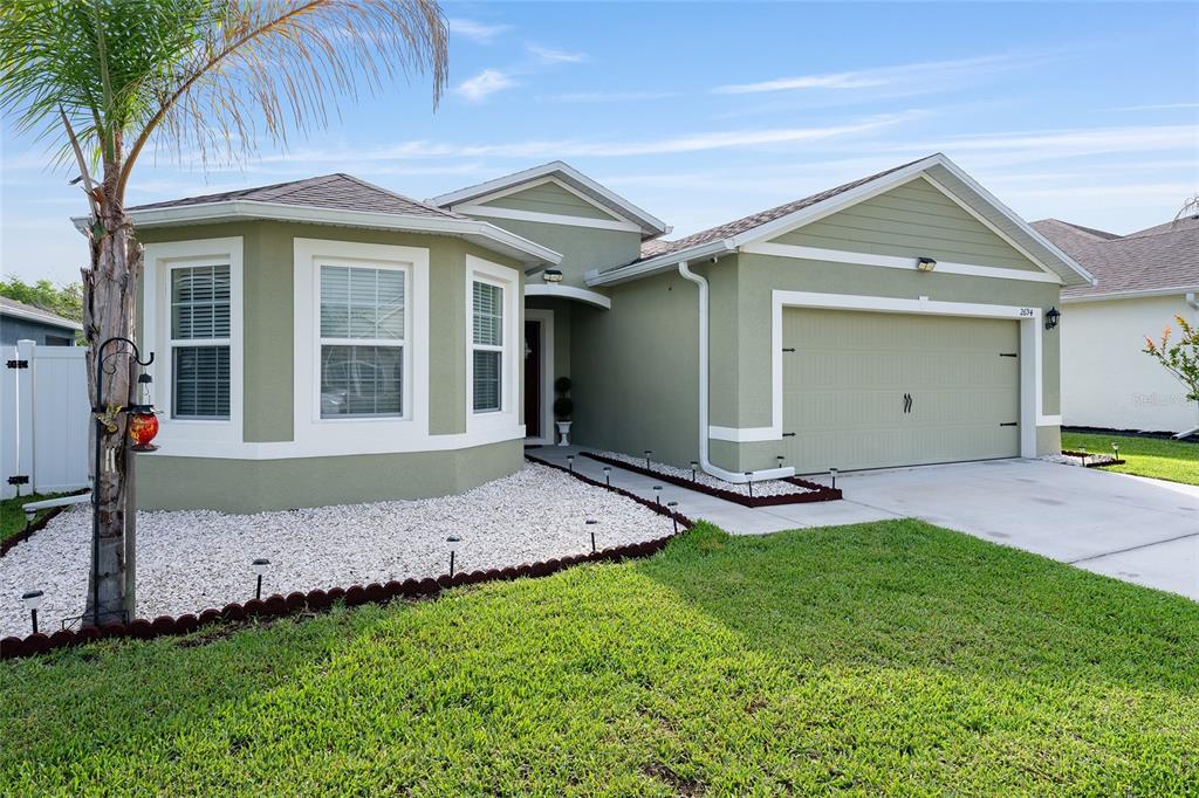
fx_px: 666
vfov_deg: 61.9
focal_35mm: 20
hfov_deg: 84.0
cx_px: 600
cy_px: 399
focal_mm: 20
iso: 200
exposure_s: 1/400
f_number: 7.1
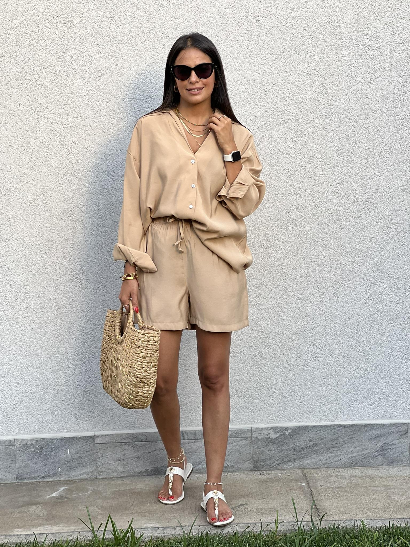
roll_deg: +2.1
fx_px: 1216
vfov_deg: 25.3
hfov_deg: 19.1
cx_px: 205
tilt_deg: -5.3
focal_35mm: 77
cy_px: 274
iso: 50
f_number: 2.8
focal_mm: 9
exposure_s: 1/121
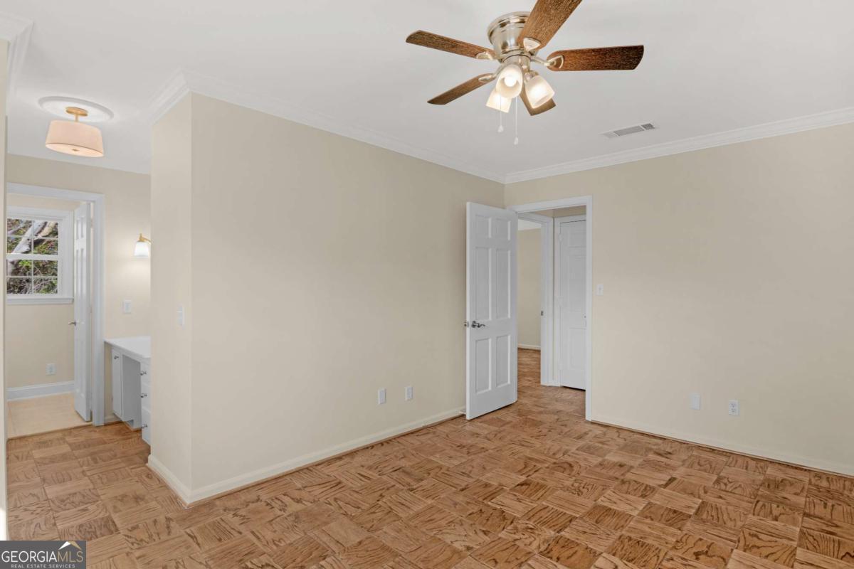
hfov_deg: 95.0
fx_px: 391
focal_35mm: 16
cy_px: 284
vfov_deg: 72.1
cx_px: 427
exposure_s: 1/10
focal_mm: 11
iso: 250
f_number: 7.1
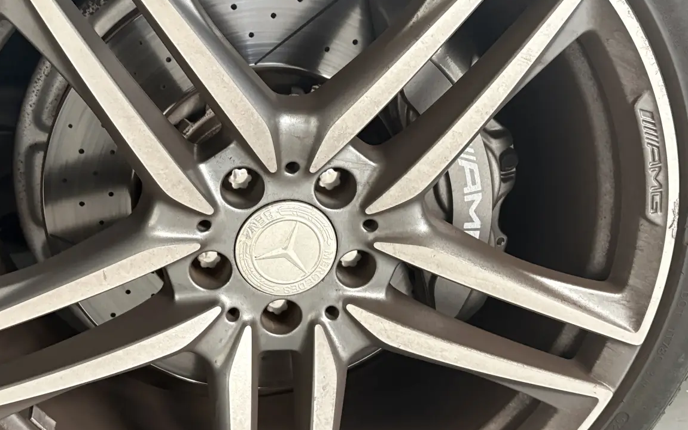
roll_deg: +8.1
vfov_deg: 28.0
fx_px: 863
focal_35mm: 46
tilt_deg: -25.7
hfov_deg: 43.3
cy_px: 205
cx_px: 277
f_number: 1.6
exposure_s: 1/60
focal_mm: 5.96
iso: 400
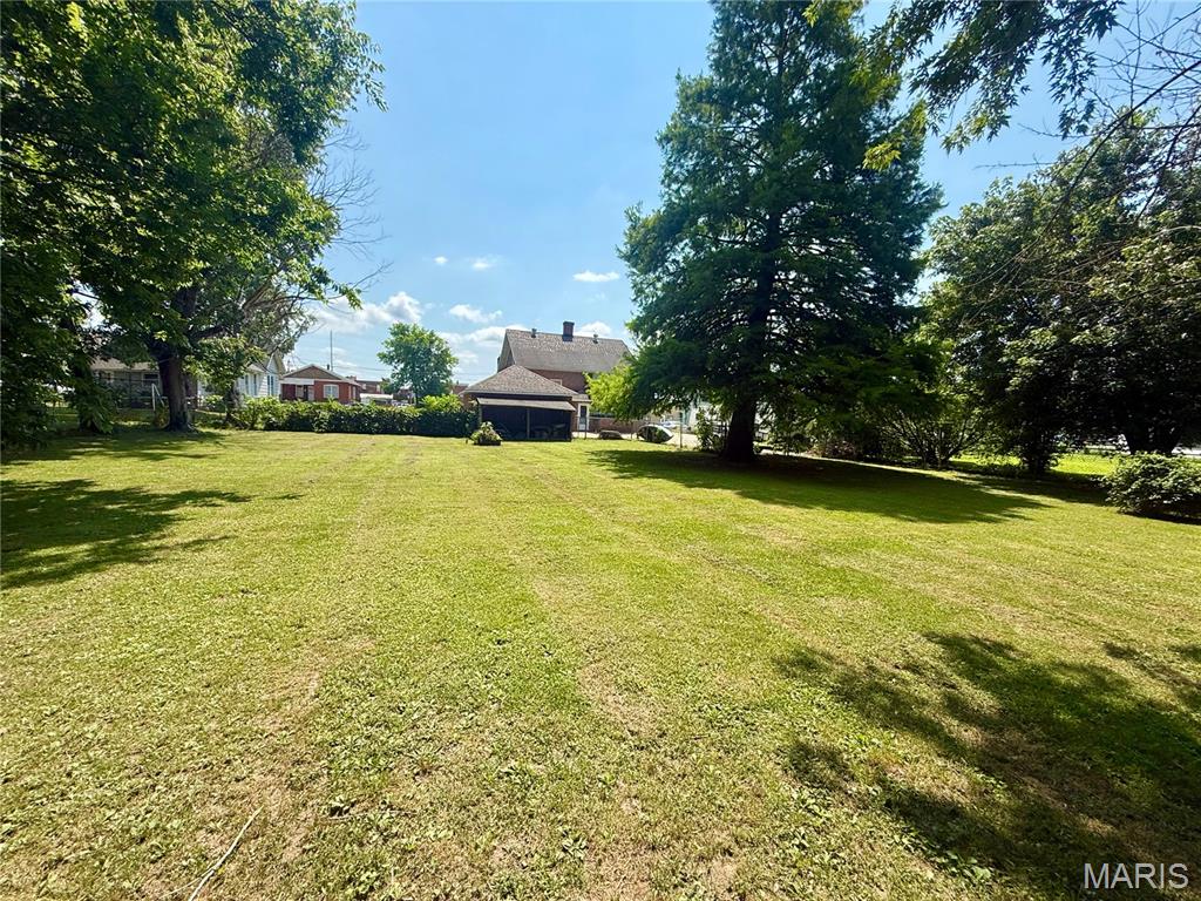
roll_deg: -1.7
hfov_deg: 102.1
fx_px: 486
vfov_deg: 85.7
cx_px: 600
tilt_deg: -4.4
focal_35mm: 14
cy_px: 450
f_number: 2.2
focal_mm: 2.22
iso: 50
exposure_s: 1/1656
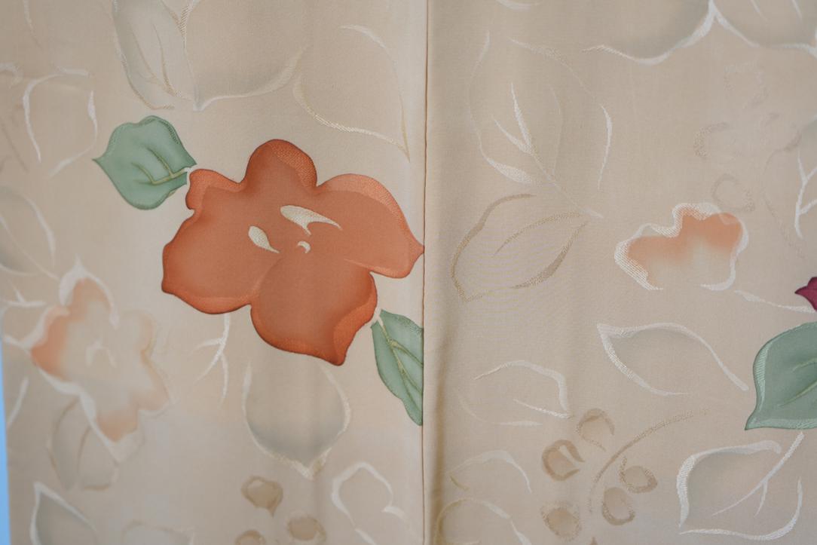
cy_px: 272
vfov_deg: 13.6
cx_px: 408
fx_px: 2292
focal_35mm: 101
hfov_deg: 20.2
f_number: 4
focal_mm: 101
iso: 1000
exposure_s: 1/125
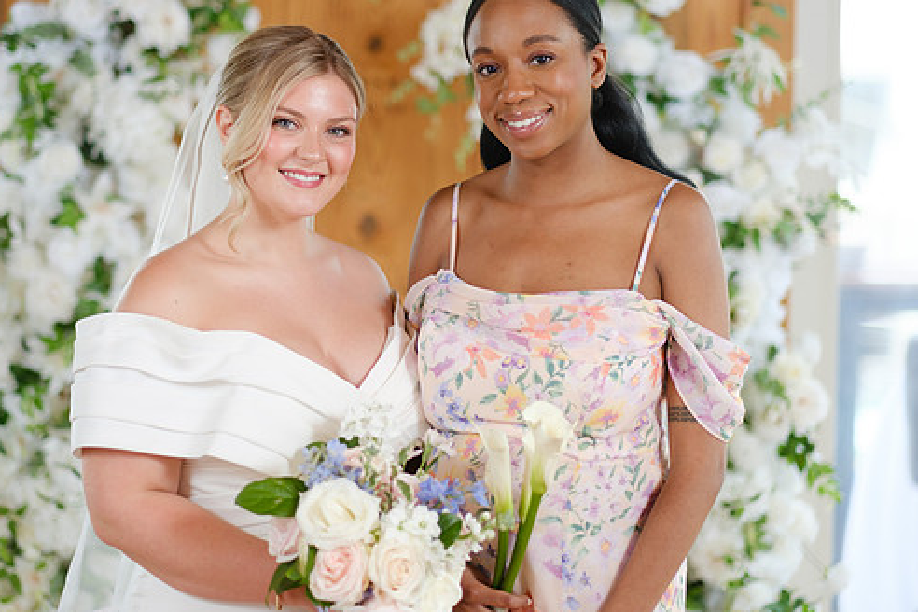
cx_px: 410
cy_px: 285
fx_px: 2524
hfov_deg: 20.6
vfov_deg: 13.8
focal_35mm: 99
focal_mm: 56
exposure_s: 1/250
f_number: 1.4
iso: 125
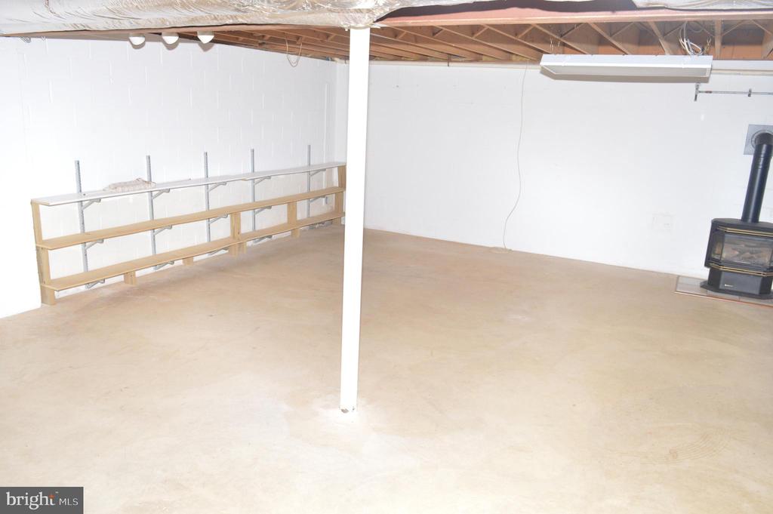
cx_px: 386
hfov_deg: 67.4
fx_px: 579
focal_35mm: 27
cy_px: 257
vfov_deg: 47.9
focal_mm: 18
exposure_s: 1/60
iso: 800
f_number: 7.1
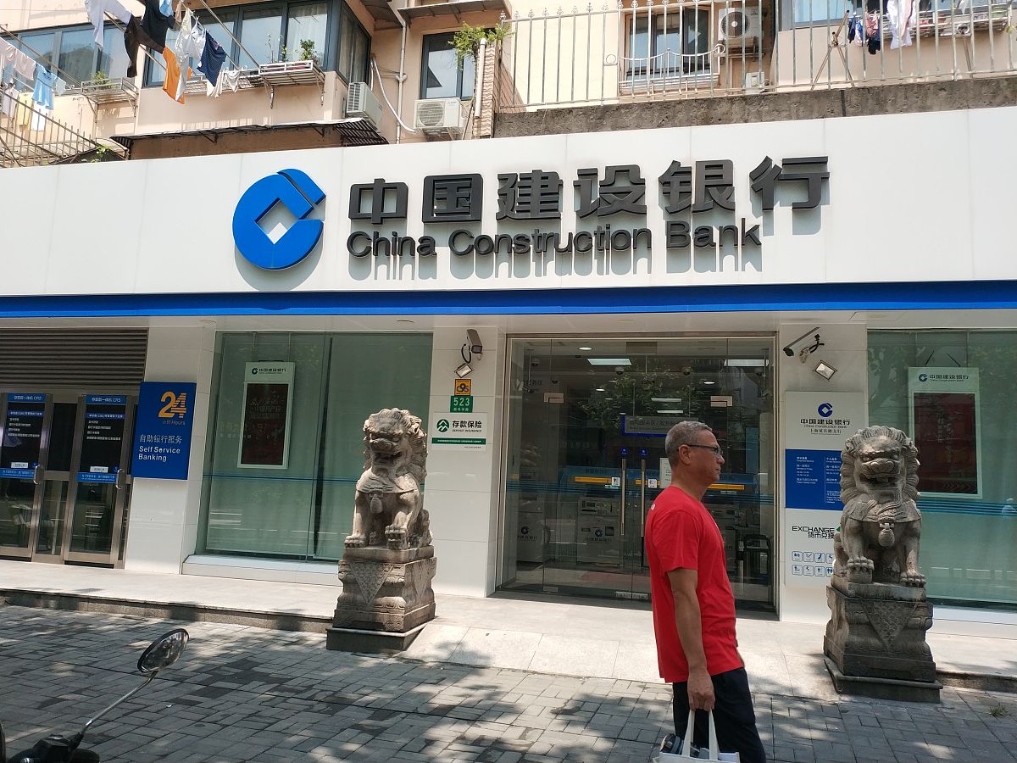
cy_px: 382
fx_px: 940
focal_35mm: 32
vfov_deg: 44.2
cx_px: 508
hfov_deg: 56.8
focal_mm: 4.5
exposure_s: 1/614
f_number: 2
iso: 100
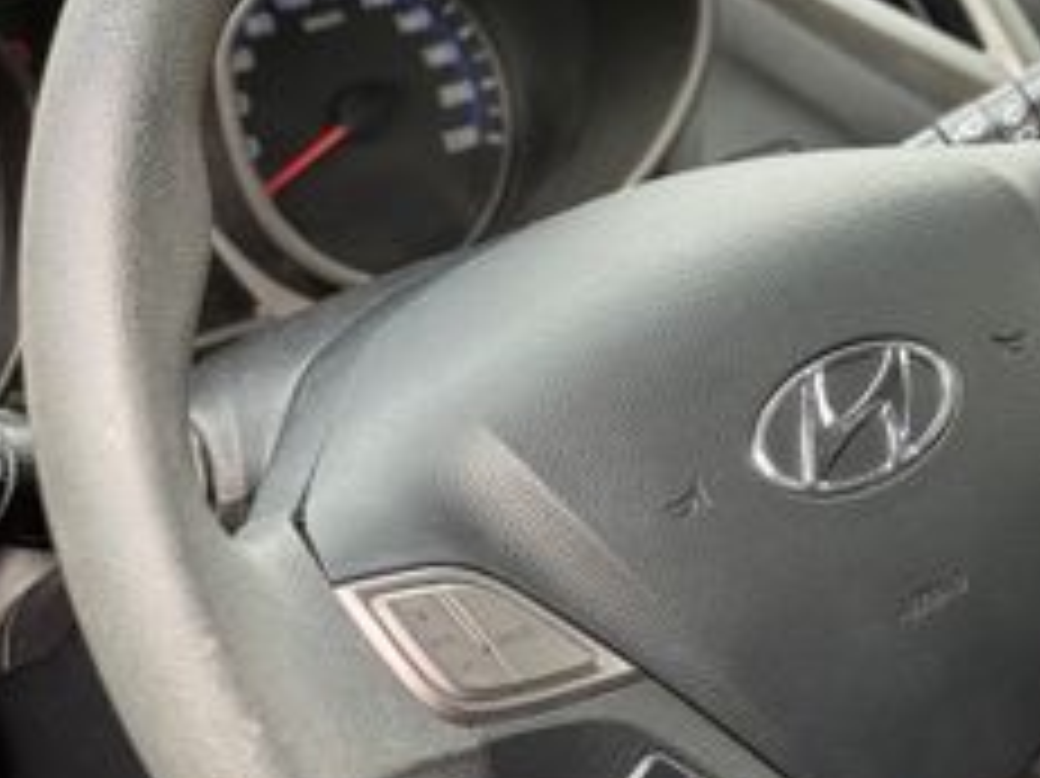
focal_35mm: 98
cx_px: 1017
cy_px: 346
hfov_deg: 19.5
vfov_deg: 15.1
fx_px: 2943
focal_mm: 6.76
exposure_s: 1/301
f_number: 1.78
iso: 100
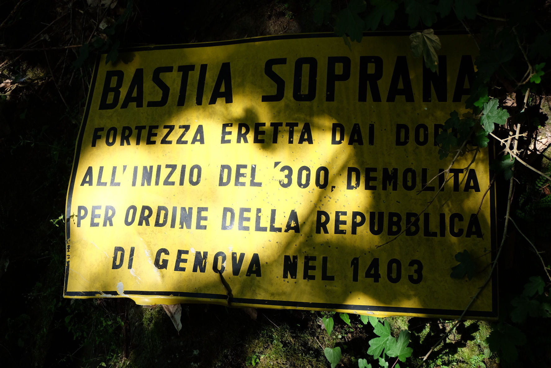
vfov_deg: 33.4
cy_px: 184
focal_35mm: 40
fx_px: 612
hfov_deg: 48.5
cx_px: 276
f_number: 4.5
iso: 400
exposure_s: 1/120
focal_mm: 26.9
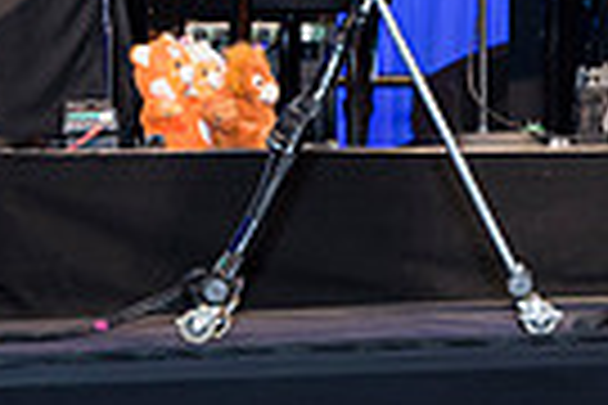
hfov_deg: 7.7
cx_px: 1130
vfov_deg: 5.3
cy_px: -209
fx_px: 4357
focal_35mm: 258
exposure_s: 1/100
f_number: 4
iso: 800
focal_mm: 54
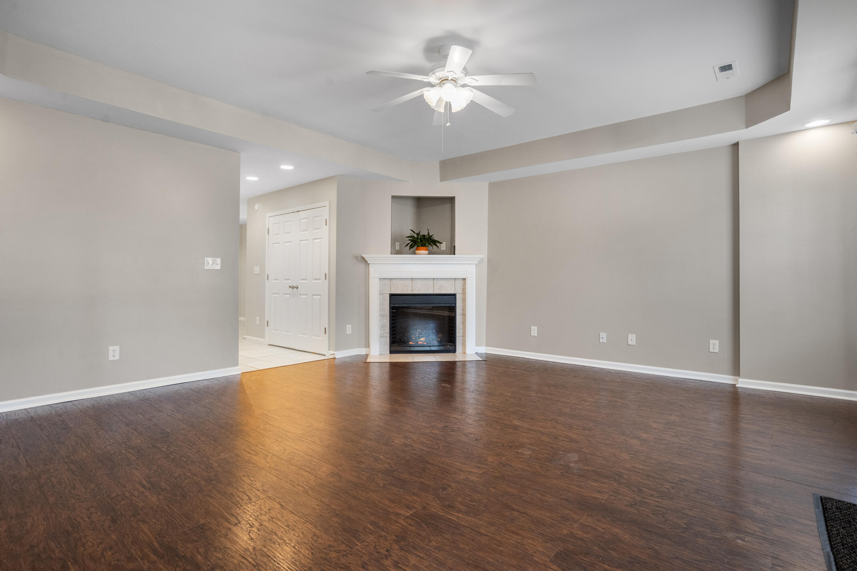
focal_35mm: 17
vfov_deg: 70.4
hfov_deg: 93.3
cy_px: 286
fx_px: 405
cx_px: 428
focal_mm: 17
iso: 1250
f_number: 8
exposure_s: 1/13
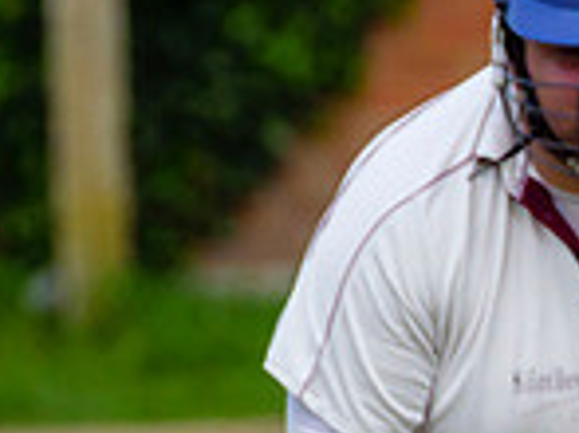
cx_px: 1164
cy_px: 323
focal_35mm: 3845
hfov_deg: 0.5
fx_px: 64260
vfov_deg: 0.4
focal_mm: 400
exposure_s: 1/1250
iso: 400
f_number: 5.6
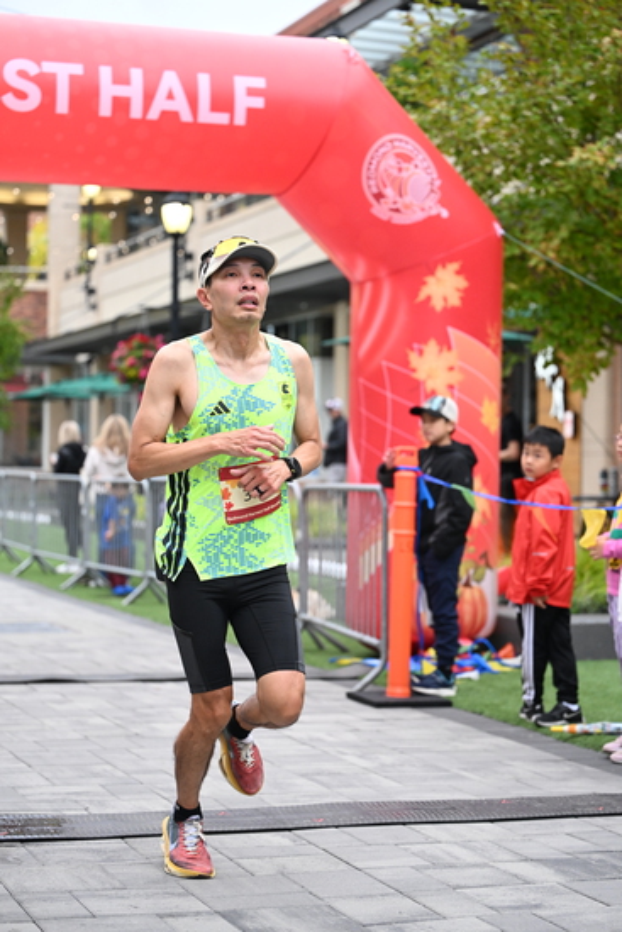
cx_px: 311
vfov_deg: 27.7
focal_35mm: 73
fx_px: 1891
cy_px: 466
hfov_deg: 18.7
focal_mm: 73
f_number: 2.8
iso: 1600
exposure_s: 1/1250
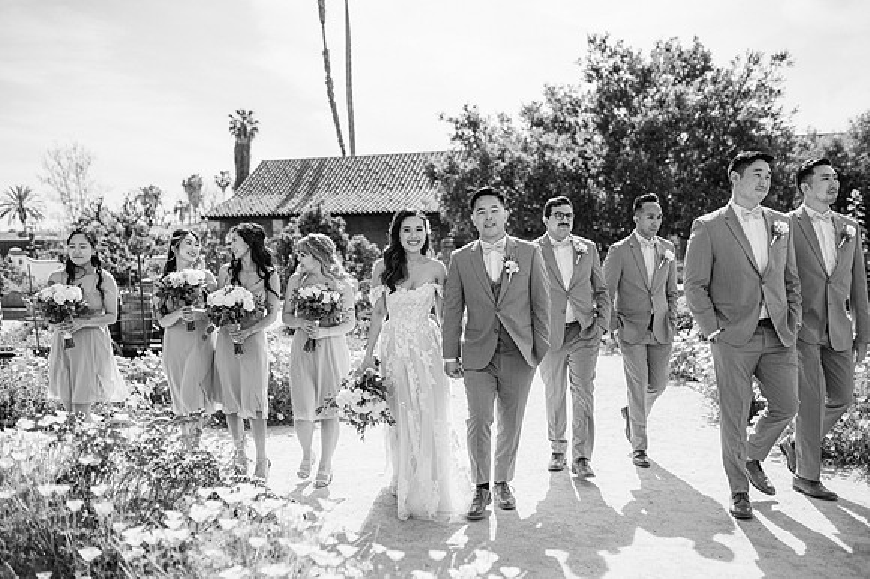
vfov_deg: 37.8
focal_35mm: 35
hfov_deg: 54.5
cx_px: 435
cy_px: 290
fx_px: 845
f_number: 2
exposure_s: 1/5000
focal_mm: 35
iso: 100
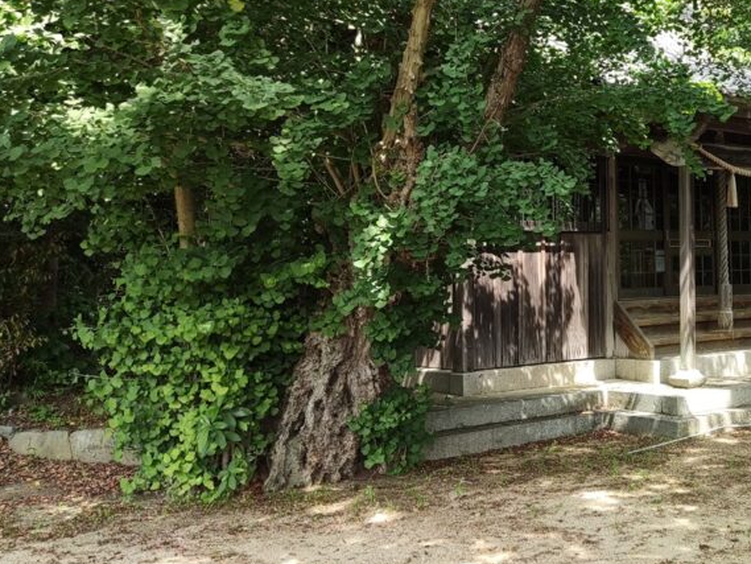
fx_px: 976
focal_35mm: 45
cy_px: 199
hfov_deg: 39.2
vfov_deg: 32.0
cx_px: 670
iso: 50
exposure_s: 1/119
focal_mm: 4.71
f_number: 1.79
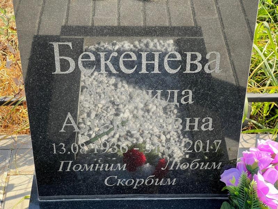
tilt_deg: -40.9
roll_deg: -1.0
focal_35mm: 77
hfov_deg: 25.3
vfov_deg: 19.1
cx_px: 139
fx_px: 618
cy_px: 104
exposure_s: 1/99
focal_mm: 9
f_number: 2.8
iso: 32
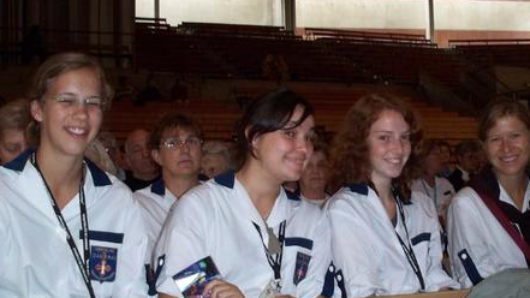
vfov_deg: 18.8
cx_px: 351
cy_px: 158
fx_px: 899
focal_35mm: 64
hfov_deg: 32.6
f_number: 3.4
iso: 200
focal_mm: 7.9
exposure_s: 1/30
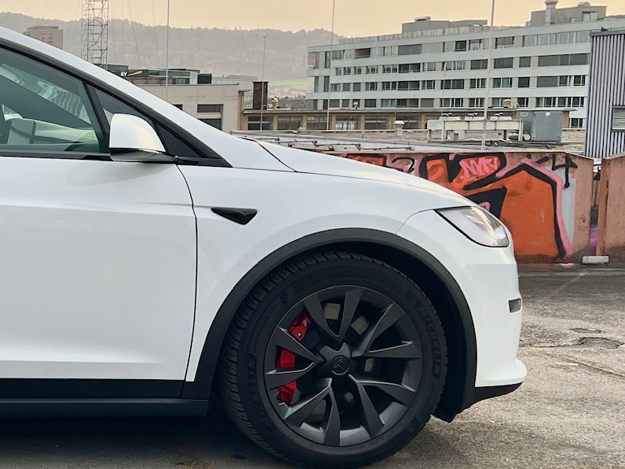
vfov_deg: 21.9
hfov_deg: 25.6
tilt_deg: -7.2
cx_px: -151
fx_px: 1210
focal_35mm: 67
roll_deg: +0.0
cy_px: 231
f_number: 1.5
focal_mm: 5.7
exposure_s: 1/3571
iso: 50
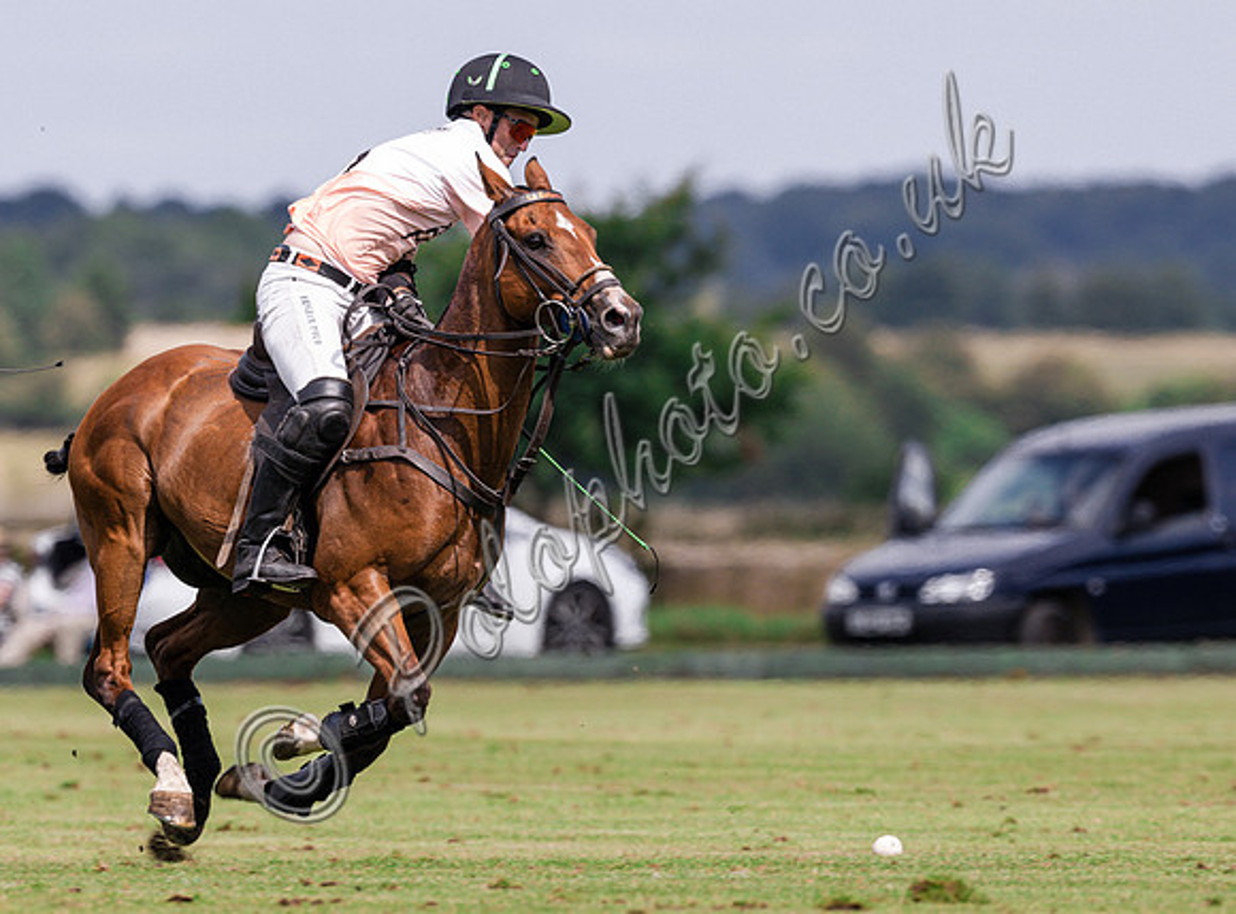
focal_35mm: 793
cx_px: 378
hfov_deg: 2.5
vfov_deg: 1.9
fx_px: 28185
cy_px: 464
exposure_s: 1/1000
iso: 400
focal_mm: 500
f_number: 6.3
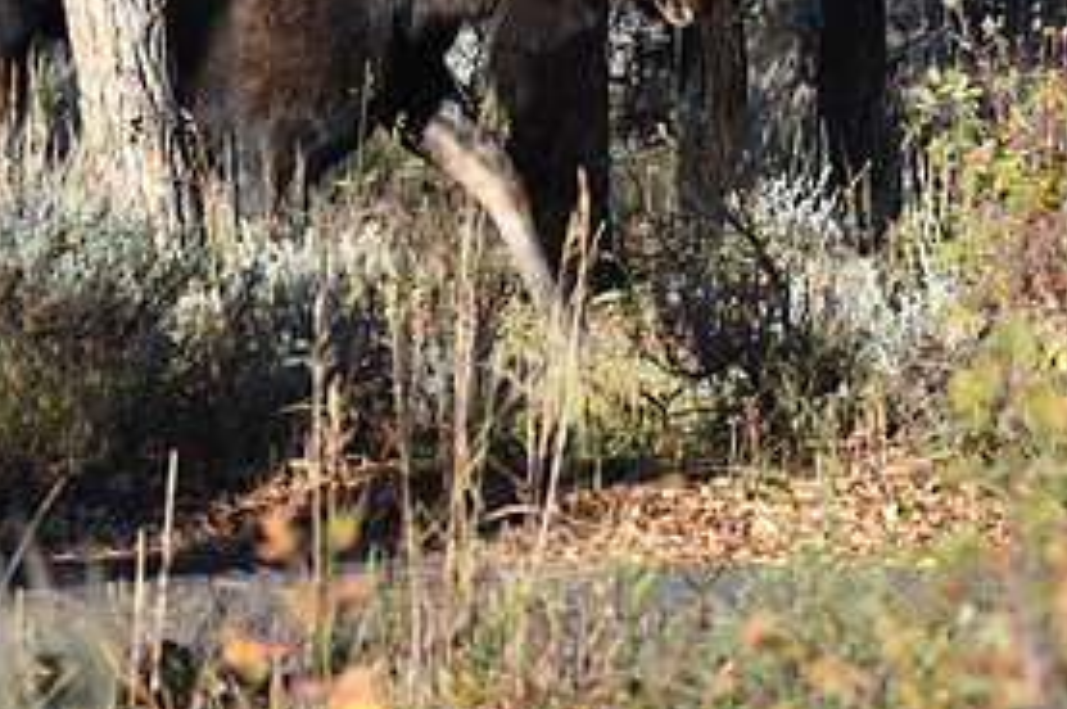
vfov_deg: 2.2
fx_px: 18621
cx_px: 401
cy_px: 94
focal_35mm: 629
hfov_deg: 3.3
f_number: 11
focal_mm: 300
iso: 800
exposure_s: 1/500
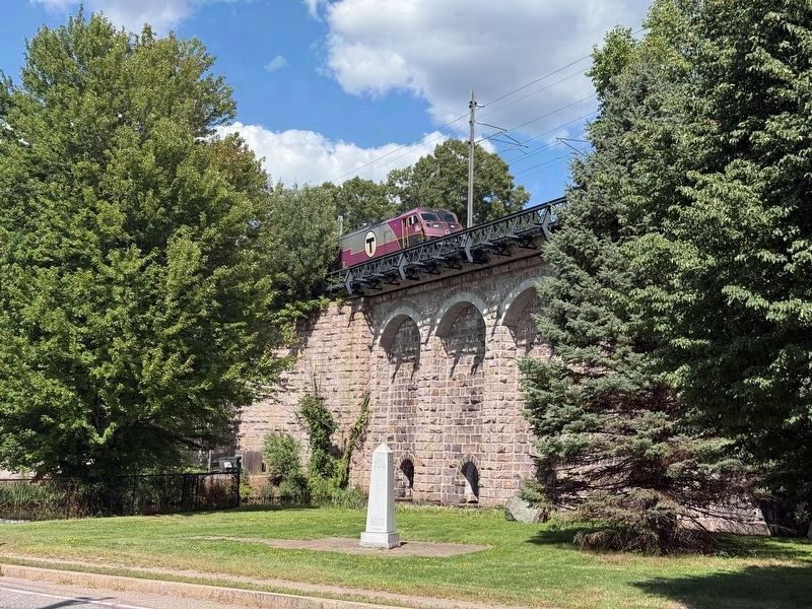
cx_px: 406
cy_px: 304
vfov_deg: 30.3
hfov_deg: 39.7
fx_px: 1126
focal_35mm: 48
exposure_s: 1/3534
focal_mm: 6.76
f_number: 1.78
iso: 64
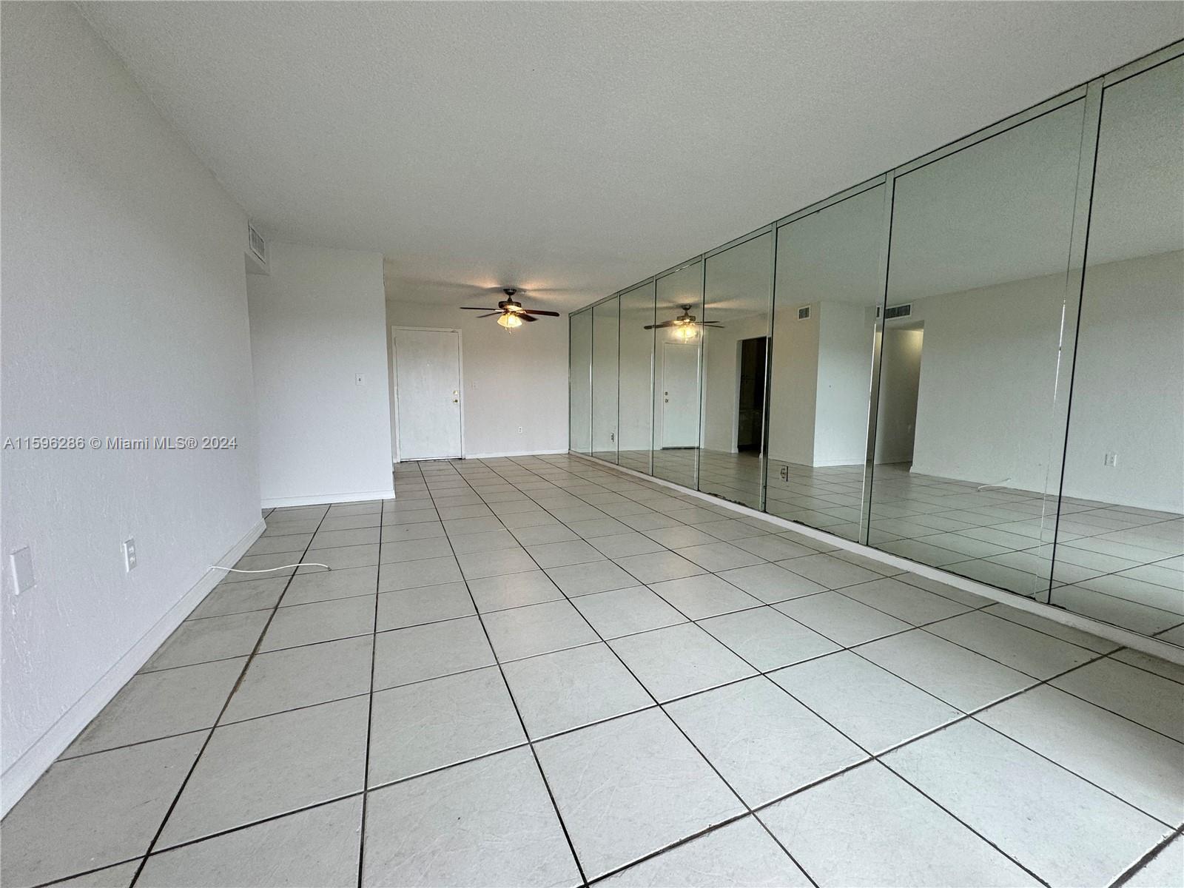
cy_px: 444
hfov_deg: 102.1
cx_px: 592
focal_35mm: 14
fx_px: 479
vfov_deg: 85.7
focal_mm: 2.22
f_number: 2.2
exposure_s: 1/120
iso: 80
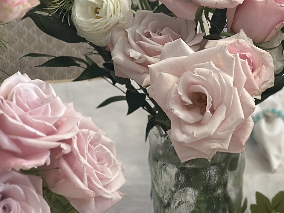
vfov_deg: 9.9
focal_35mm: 150
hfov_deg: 12.9
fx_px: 1231
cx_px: 327
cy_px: 38
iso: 250
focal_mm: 6.86
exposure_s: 1/60
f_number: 1.78
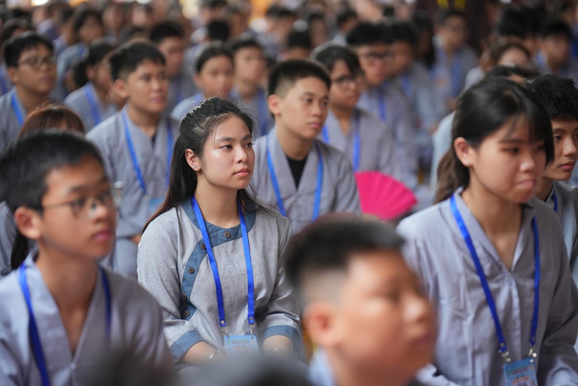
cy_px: 193
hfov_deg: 13.7
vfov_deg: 9.1
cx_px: 289
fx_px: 2408
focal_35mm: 150
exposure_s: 1/160
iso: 800
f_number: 2.8
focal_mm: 150
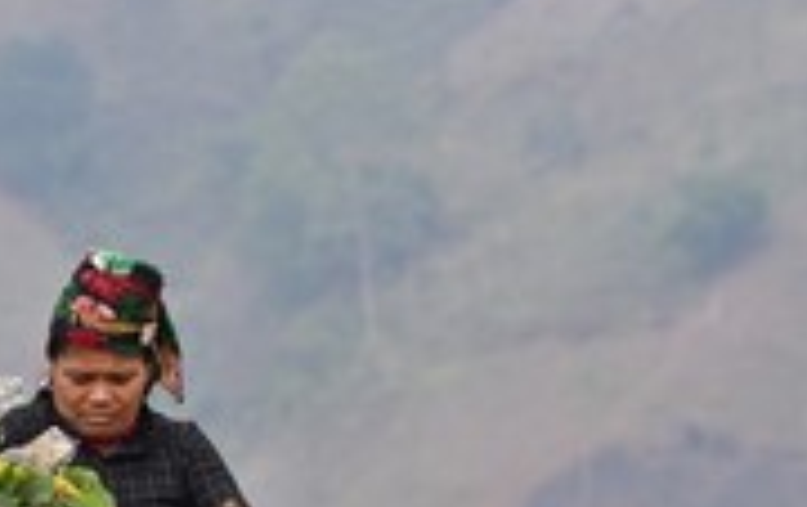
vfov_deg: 3.0
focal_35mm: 441
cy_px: -27
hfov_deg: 4.7
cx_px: -139
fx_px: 9711
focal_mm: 120
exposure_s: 1/500
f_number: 5.6
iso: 160
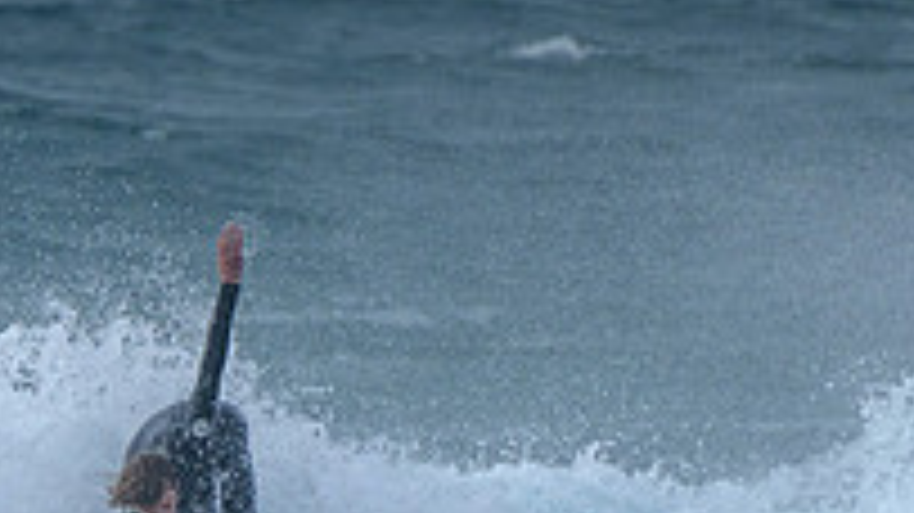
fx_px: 39876
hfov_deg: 1.3
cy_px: 638
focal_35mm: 1646
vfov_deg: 0.7
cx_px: 145
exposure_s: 1/2000
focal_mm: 400
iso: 500
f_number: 8
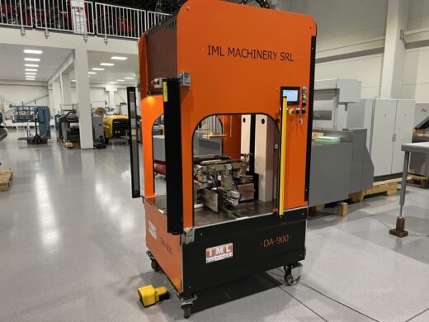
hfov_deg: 67.3
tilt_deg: -9.5
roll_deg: +0.2
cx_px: 214
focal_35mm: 26
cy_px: 161
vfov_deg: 53.1
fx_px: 322
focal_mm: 5.7
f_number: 1.5
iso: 80
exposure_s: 1/50
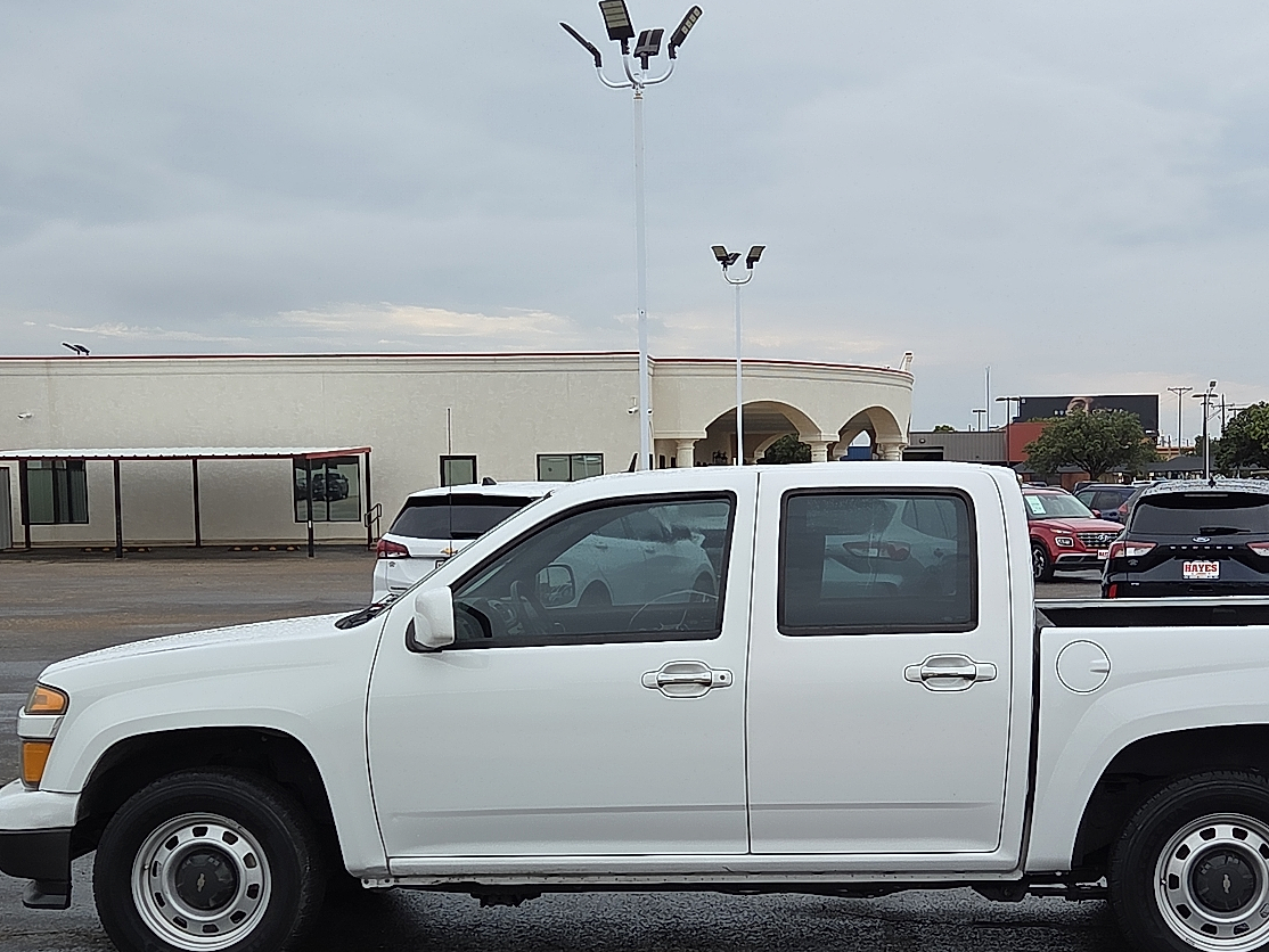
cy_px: 662
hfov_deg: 34.2
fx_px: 2053
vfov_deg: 25.9
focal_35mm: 56
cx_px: 776
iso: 76
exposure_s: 1/2000
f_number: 1.8
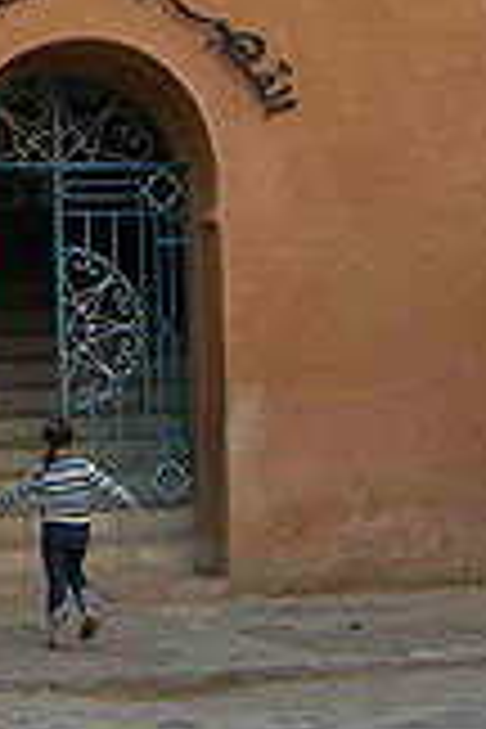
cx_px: -117
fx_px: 2572
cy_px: -216
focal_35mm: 127
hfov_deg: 10.6
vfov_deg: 15.4
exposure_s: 1/45.2
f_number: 2.8
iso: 50
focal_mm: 7.8
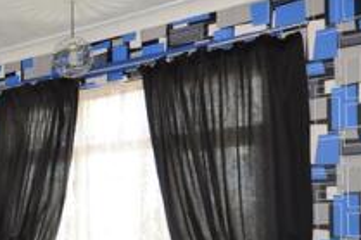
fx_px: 471
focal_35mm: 47
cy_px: 208
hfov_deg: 35.1
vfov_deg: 27.7
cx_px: -48
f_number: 5
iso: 200
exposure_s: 1/60
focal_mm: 10
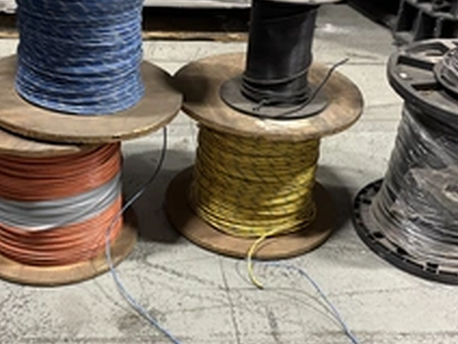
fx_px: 648
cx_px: 184
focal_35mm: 49
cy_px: 206
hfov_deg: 38.8
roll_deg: -2.4
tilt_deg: -35.4
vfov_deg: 29.6
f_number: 1.6
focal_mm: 5.96
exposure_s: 1/40
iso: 640
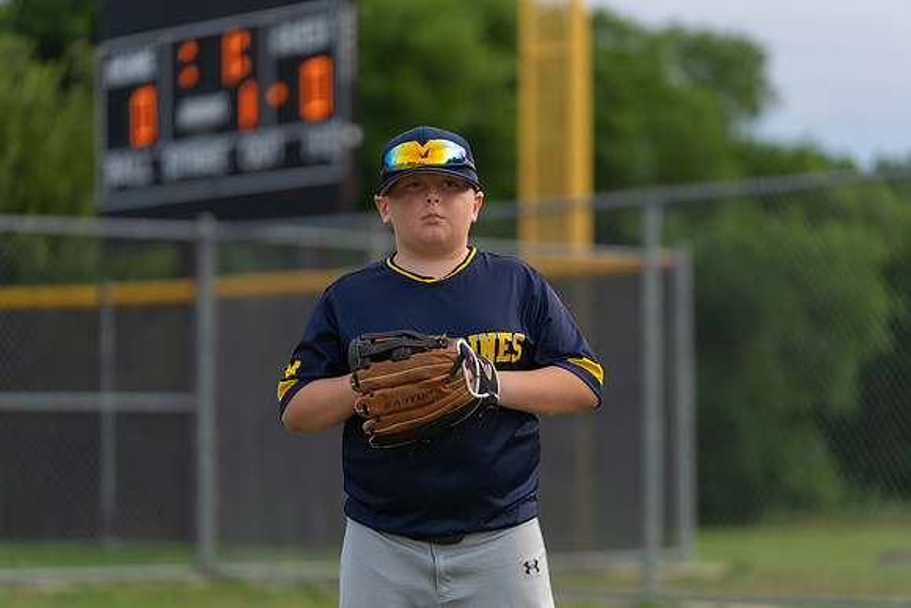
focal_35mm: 131
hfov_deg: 15.6
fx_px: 3316
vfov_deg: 10.5
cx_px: 456
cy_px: 304
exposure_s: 1/320
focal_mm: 131
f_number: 2.8
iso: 160
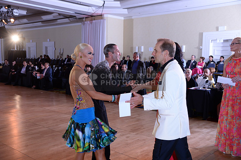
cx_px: 120
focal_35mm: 38
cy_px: 80
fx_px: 254
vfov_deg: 35.0
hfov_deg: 50.8
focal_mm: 38
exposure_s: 1/250
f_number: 4.5
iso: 1250
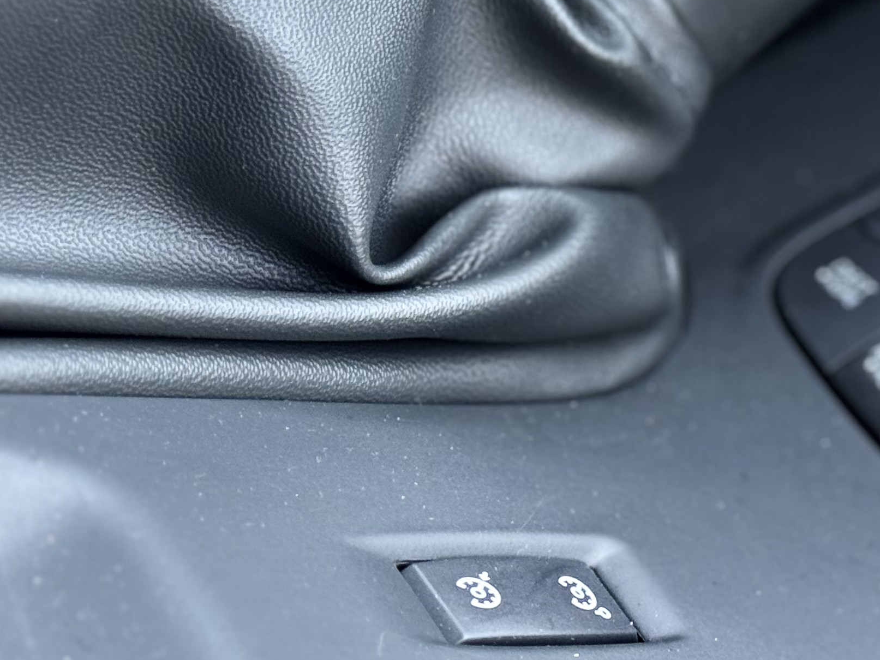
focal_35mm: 120
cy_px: 406
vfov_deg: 12.3
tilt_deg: -47.7
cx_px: 907
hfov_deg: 16.0
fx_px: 3051
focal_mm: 6.76
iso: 125
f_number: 1.78
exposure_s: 1/60
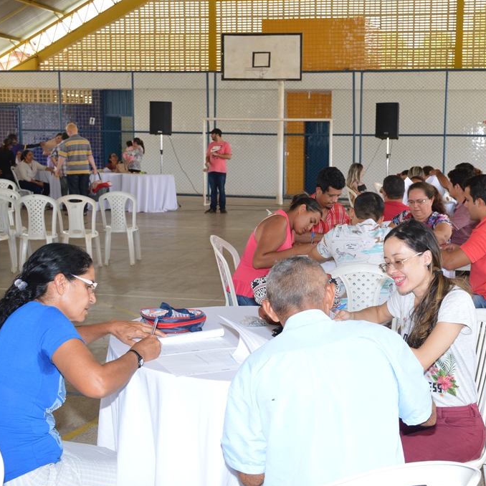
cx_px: 323
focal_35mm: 50
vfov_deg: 34.0
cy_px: 243
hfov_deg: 33.7
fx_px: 794
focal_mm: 26
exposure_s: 1/125
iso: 320
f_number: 5.6
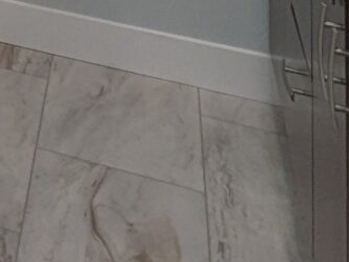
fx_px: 1089
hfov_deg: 13.1
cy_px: -488
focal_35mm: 108
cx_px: -514
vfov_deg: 10.4
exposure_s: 1/40
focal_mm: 1.83
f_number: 2.2
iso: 56
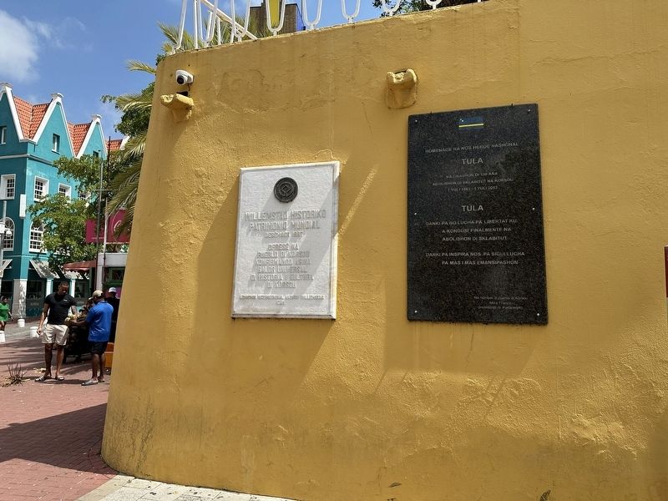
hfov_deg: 71.6
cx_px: 334
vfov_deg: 56.8
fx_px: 463
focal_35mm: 24
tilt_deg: +4.2
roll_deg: +0.0
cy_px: 250
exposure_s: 1/4184
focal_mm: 6.86
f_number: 1.78
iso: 80
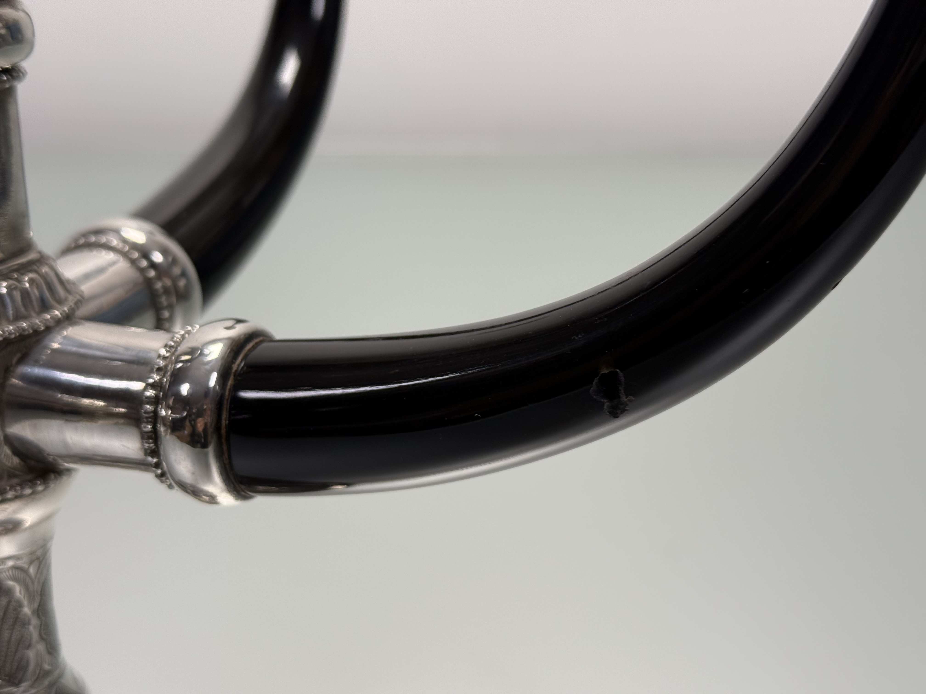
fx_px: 1284
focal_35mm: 48
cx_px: 463
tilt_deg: -21.0
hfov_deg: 39.7
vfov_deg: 30.3
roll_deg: -0.1
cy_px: 347
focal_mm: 6.76
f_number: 1.78
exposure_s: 1/100
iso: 80
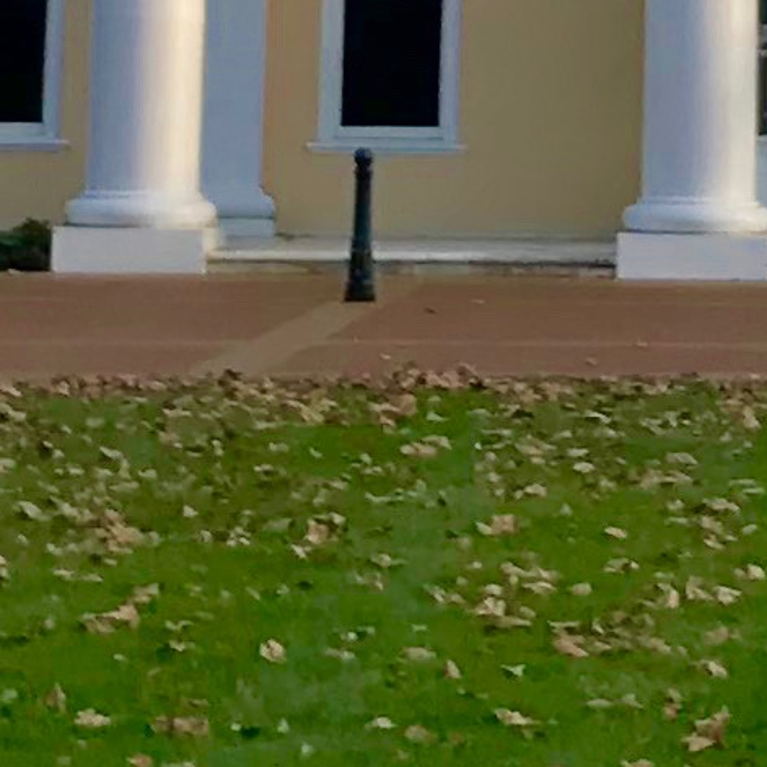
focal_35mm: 212
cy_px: -826
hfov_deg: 8.2
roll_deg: -0.6
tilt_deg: +10.7
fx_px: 5314
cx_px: 730
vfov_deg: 7.9
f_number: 1.8
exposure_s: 1/556
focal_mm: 3.99
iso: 20
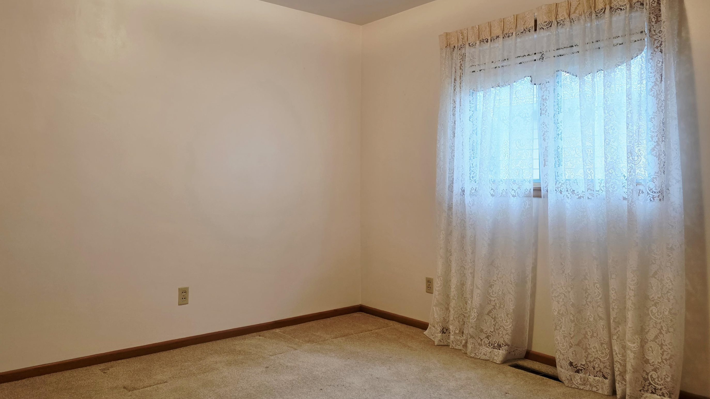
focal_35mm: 28
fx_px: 527
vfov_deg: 41.3
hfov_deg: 67.8
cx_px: 326
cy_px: 157
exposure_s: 1/120
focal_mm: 6.3
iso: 125
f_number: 1.7
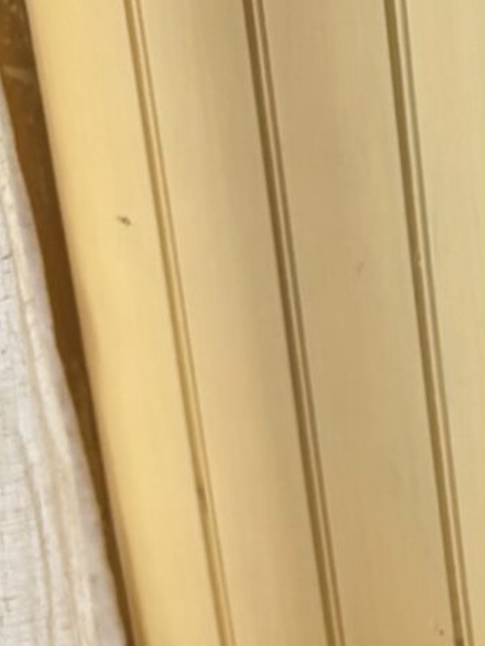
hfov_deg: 9.2
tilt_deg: -28.8
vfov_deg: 12.8
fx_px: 2745
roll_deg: -1.7
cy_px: 954
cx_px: 1120
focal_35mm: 147
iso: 100
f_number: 1.6
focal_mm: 5.96
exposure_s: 1/121
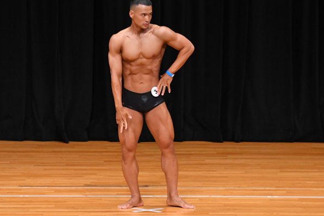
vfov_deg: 4.2
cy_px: 111
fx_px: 2959
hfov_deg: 6.3
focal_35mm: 329
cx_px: 150
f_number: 5.6
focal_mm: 170
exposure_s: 1/400
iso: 3200
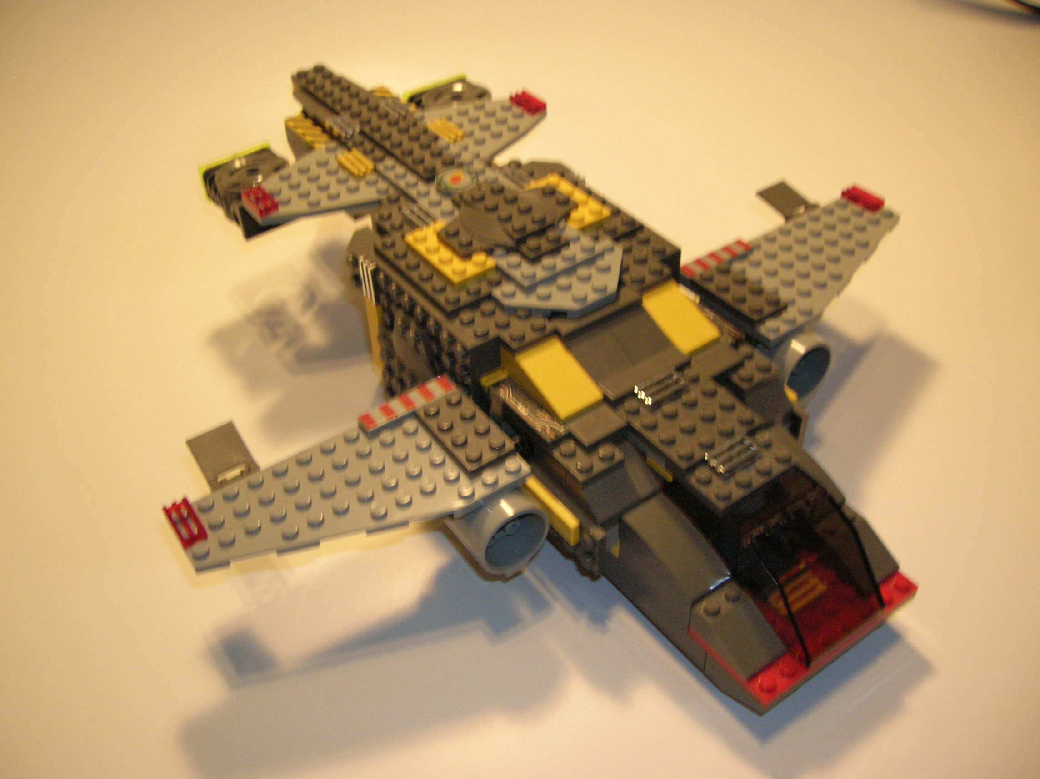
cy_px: 390
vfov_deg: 41.7
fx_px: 1021
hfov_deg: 54.0
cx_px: 520
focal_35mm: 34
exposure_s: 1/14.8
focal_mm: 5.7
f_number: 2.9
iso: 200
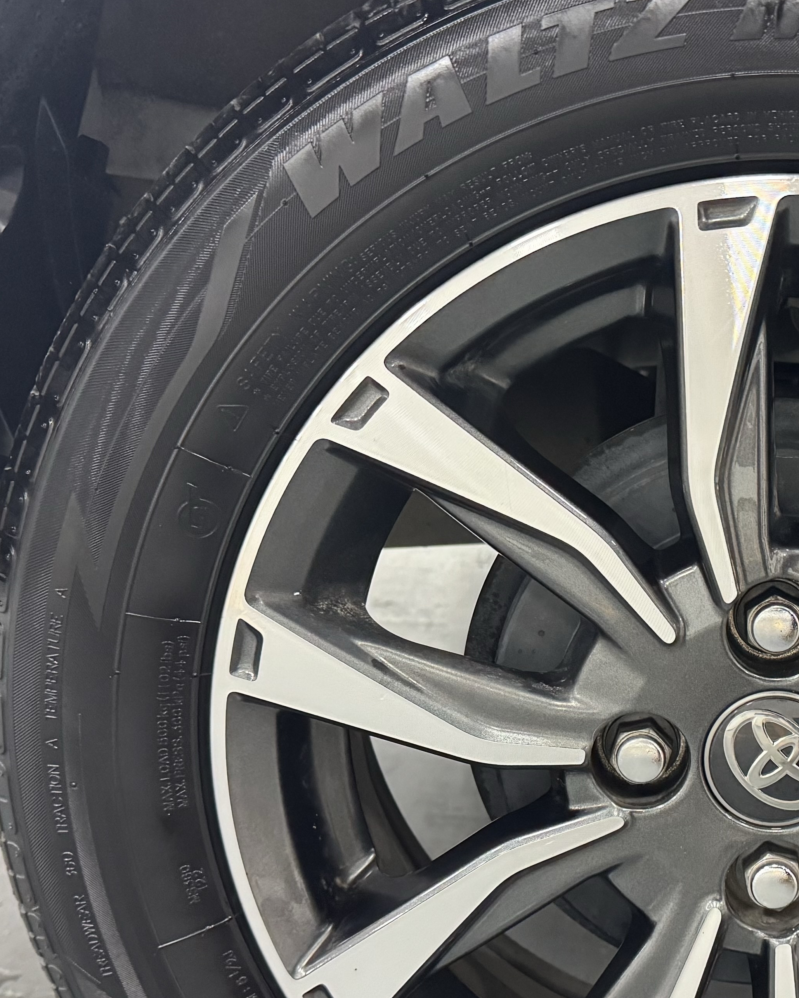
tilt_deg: -12.9
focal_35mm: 52
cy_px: 604
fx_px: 1537
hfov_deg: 28.4
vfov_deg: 35.9
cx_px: 671
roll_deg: -3.3
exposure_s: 1/50
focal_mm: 6.76
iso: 800
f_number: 1.78
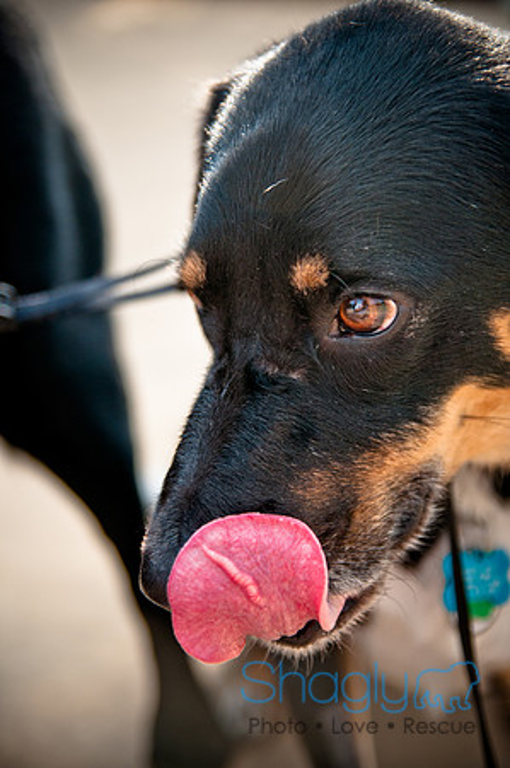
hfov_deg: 18.9
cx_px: 255
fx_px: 1533
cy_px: 384
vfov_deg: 28.1
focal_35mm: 72
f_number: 2.8
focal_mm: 48
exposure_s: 1/1600
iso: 400
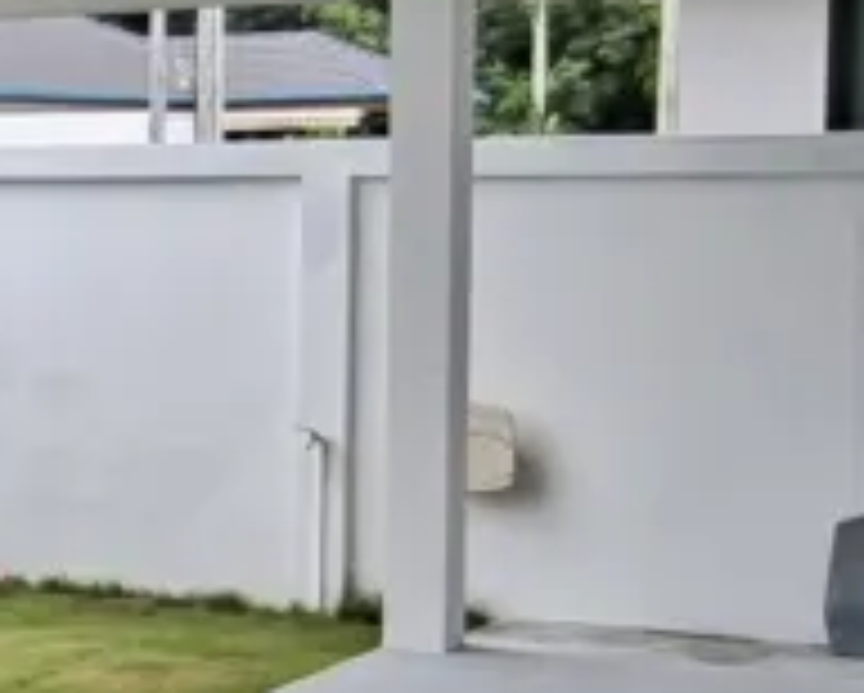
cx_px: -346
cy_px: 454
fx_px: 2432
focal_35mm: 95
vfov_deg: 16.2
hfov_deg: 18.4
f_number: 2.2
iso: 40
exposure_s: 1/497
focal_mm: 1.74
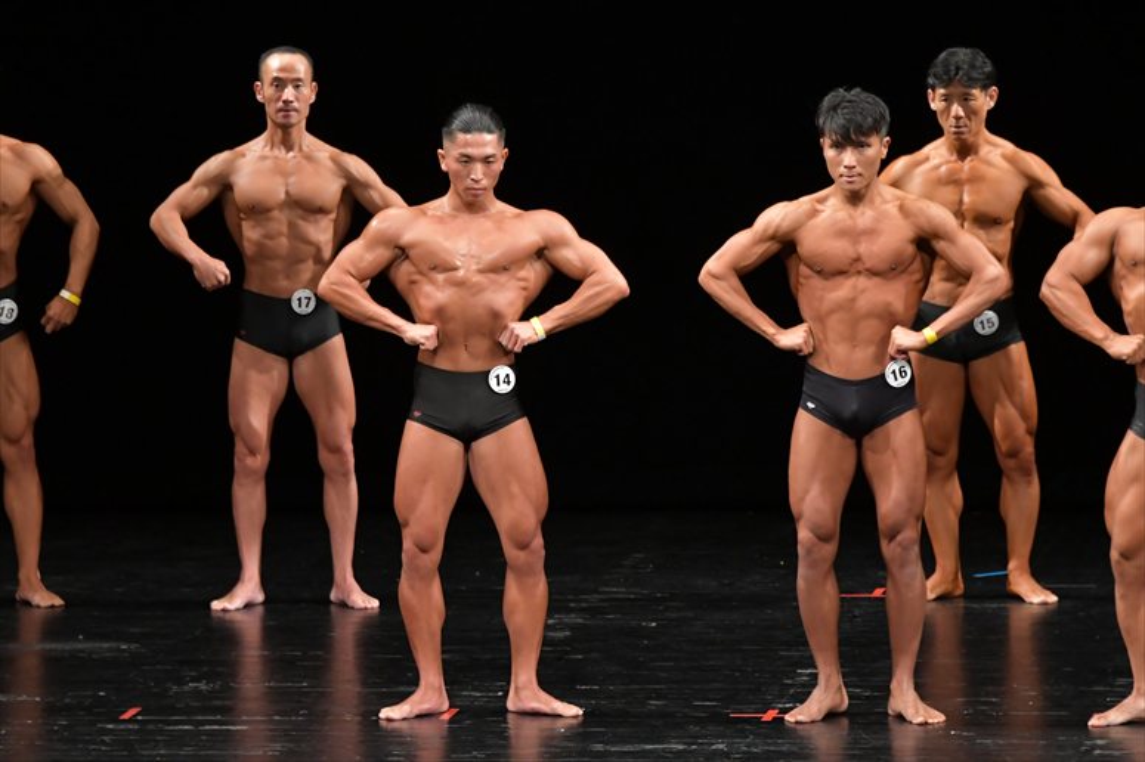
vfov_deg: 5.1
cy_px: 381
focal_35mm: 270
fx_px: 8583
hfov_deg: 7.6
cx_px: 572
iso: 3200
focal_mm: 180
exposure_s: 1/400
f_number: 5.6
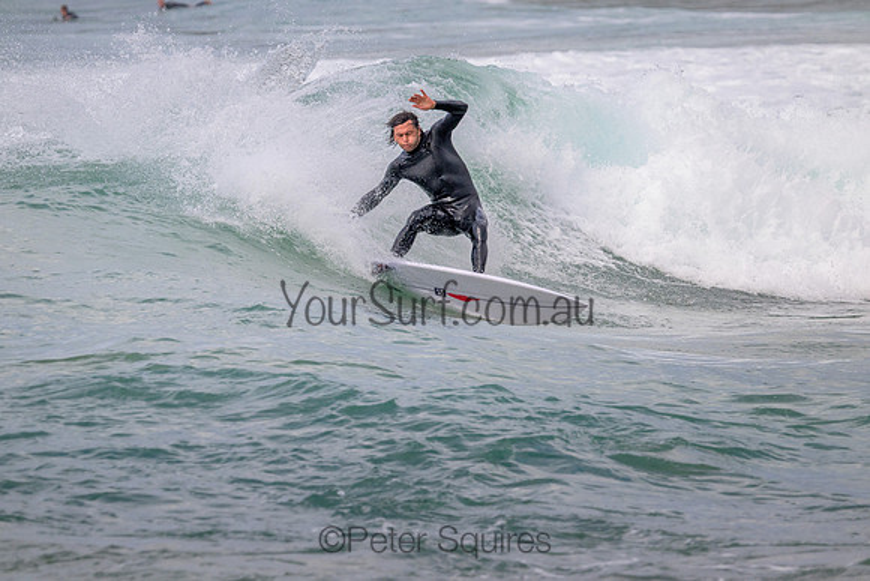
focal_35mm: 480
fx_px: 11602
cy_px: 290
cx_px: 435
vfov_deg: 2.9
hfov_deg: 4.3
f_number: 10
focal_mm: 480
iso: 1250
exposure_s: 1/2000
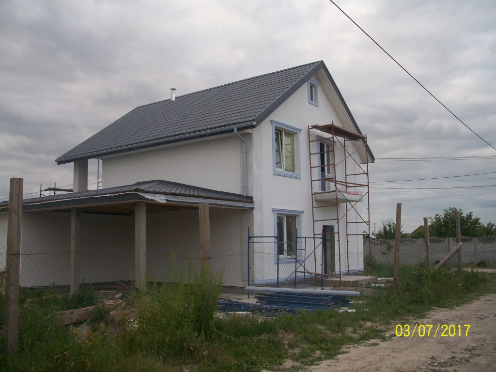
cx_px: 248
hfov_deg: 52.6
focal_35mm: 35
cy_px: 186
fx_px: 502
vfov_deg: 40.7
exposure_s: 1/200
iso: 80
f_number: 3.1
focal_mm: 6.3
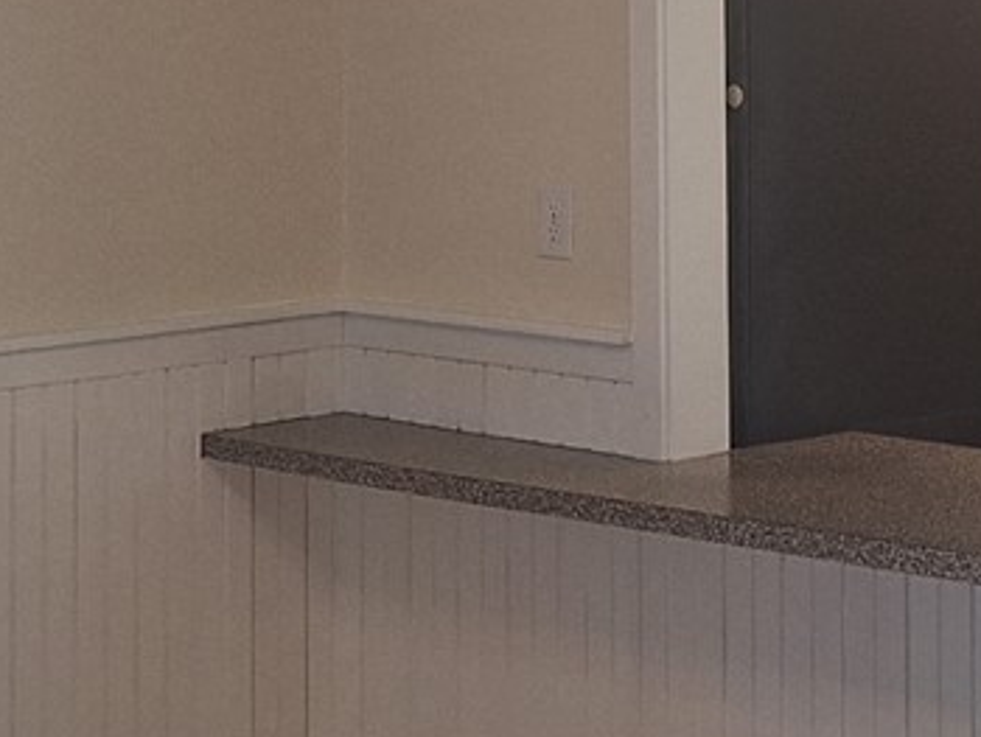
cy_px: -106
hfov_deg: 18.7
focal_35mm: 105
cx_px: 659
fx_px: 2978
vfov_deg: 13.8
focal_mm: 5.54
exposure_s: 1/40
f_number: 1.8
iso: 80
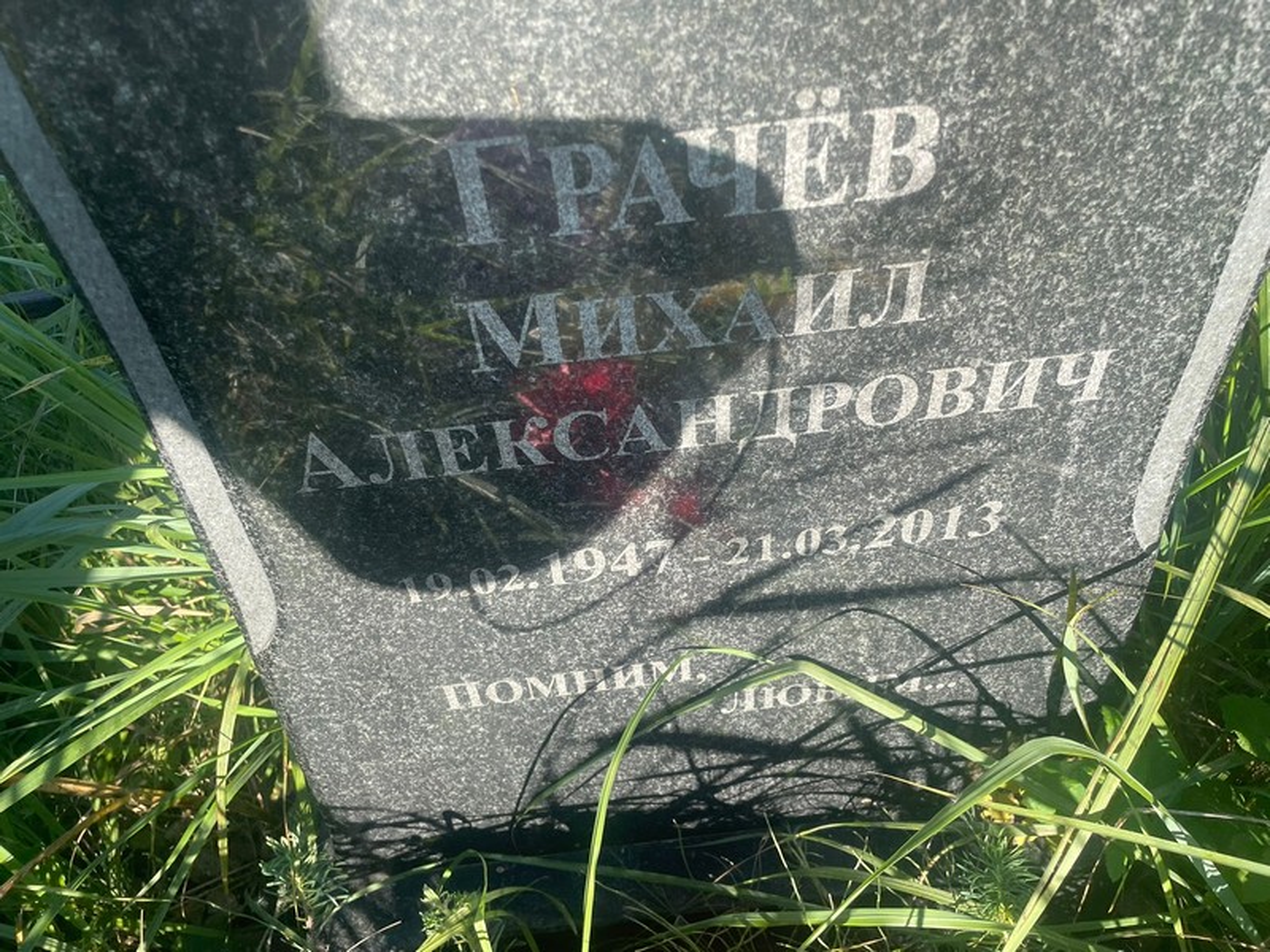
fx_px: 954
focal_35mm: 26
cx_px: 635
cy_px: 476
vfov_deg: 53.1
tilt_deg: -47.3
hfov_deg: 67.3
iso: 32
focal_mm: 4.2
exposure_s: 1/855
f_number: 1.6
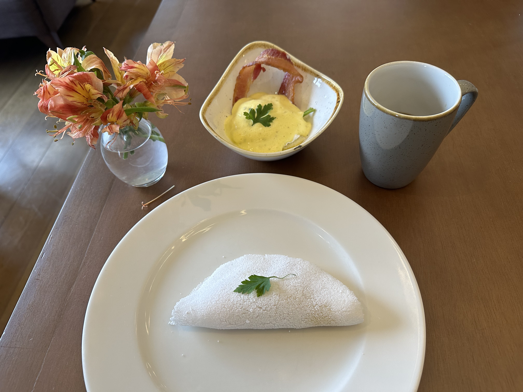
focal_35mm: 24
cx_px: 262
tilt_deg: -51.6
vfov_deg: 56.8
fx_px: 363
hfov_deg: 71.6
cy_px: 196
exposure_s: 1/120
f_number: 1.78
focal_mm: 6.86
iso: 160
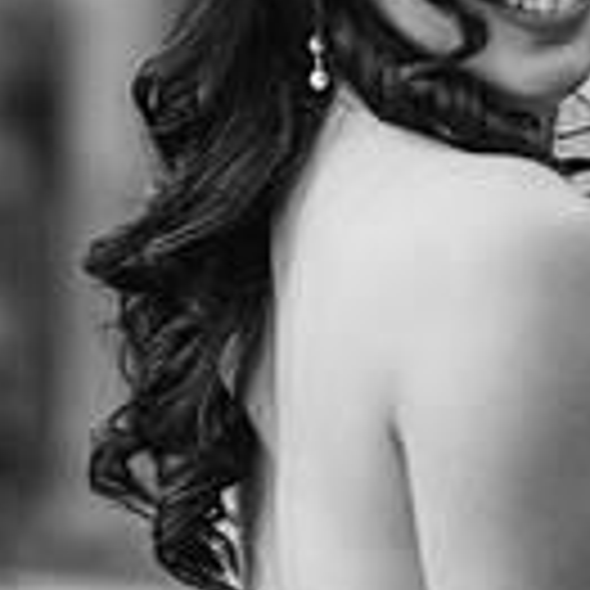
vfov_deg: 7.0
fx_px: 4763
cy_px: -59
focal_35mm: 247
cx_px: 475
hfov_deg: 7.1
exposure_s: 1/125
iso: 100
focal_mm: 85
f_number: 2
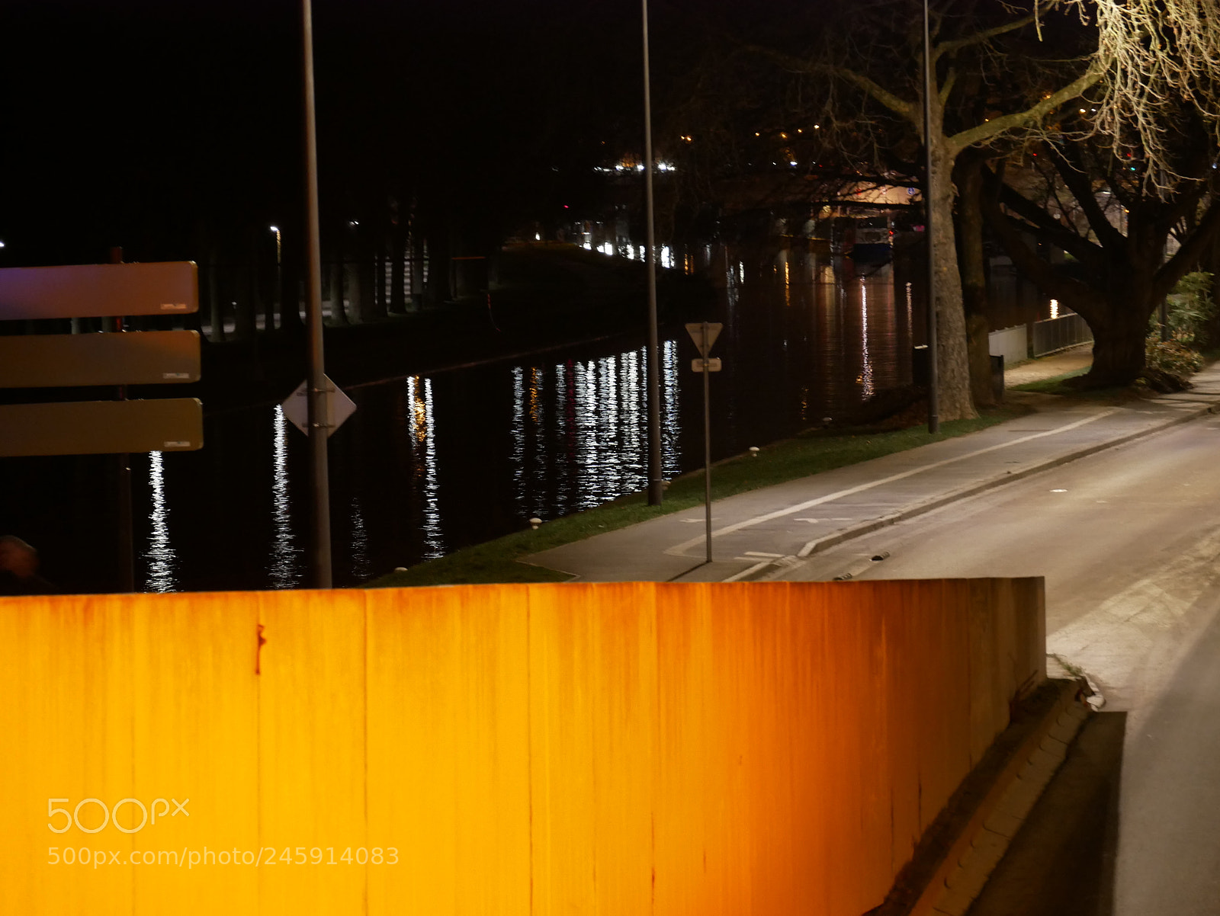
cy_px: 458
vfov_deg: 7.4
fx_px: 7053
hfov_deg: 9.9
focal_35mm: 200
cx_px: 610
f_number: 5.6
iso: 1250
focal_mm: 100
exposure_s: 1/2.5
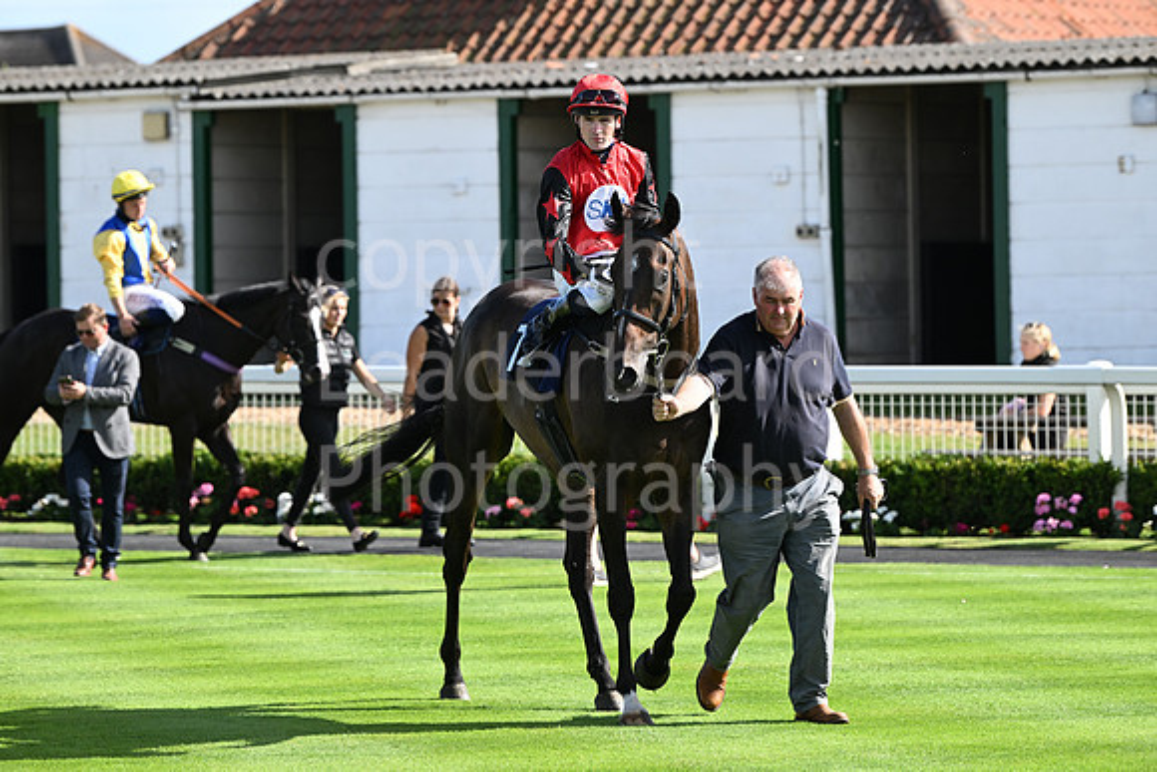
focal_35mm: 200
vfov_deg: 6.9
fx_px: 6429
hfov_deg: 10.3
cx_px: 578
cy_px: 386
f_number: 5.6
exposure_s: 1/1250
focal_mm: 200
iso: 500
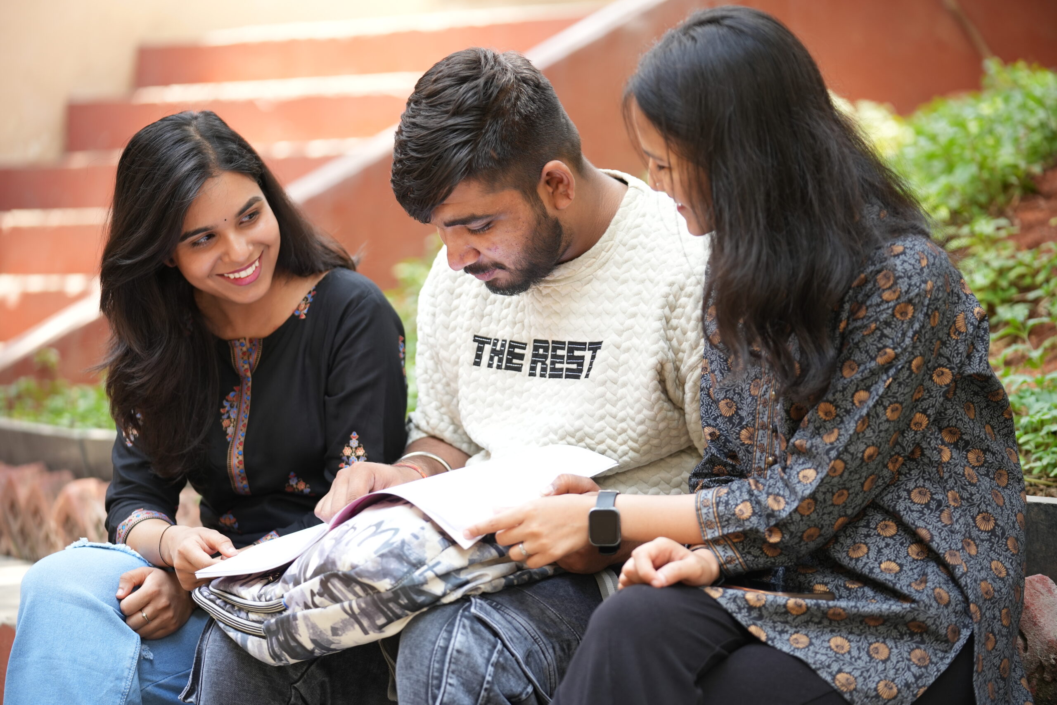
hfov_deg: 18.9
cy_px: 352
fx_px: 3171
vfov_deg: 12.7
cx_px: 528
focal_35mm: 108
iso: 400
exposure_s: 1/250
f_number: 2.8
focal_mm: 108
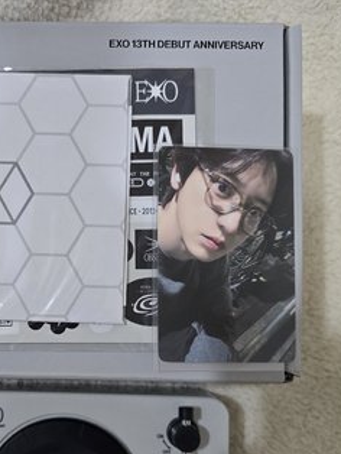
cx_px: 94
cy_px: 288
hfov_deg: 36.2
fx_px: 512
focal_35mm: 39
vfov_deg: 47.3
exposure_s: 1/120
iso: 640
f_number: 1.7
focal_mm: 6.3
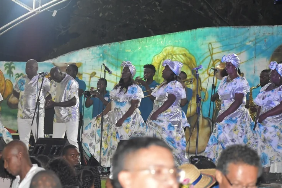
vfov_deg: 8.8
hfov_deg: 13.2
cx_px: 111
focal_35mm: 156
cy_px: 106
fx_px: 1219
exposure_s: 1/60
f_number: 4.8
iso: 2800
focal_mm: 85
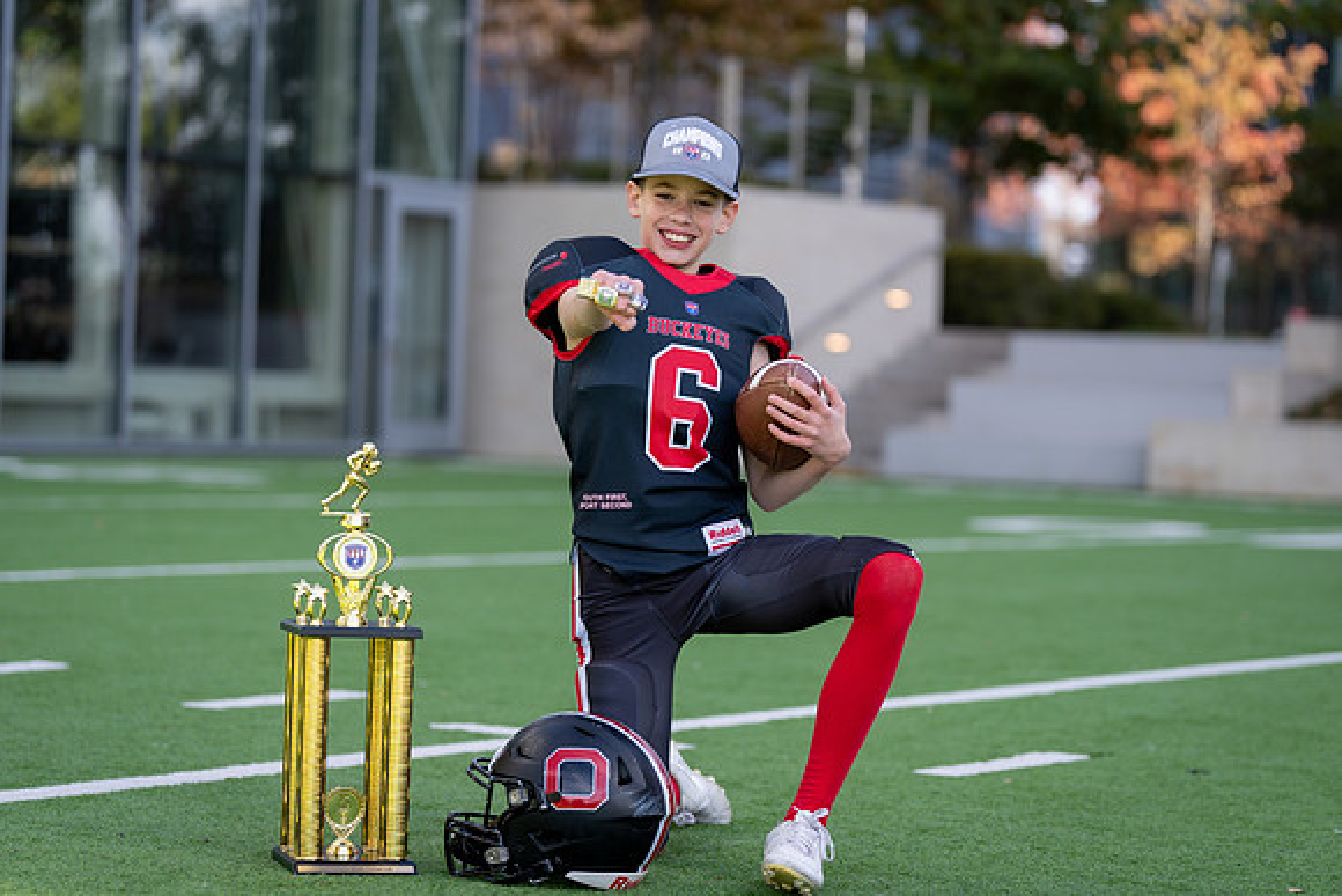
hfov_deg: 19.8
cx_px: 671
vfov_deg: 13.3
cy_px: 448
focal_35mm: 103
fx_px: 3840
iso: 100
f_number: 2.8
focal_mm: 103
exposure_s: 1/500
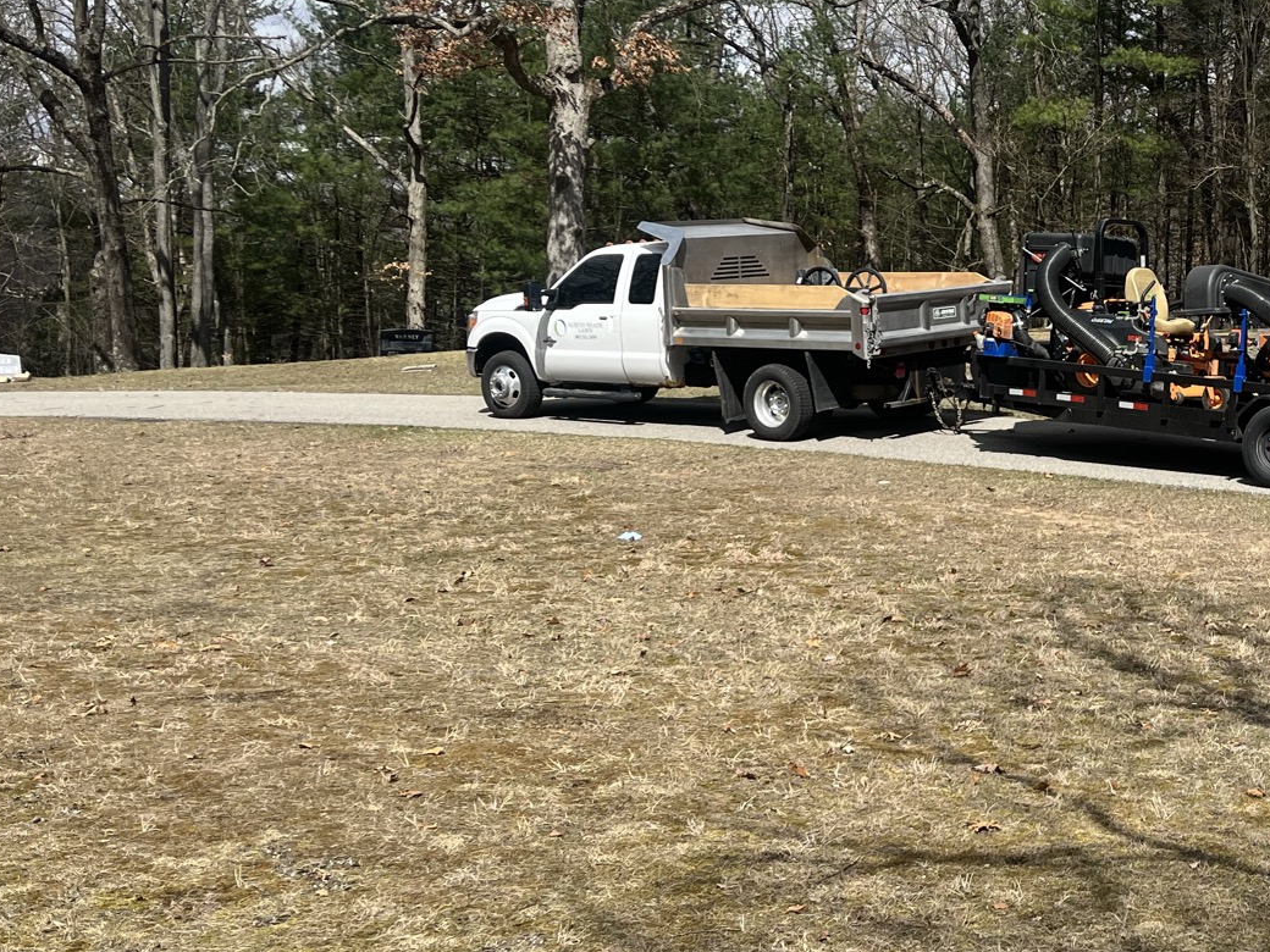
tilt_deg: -1.7
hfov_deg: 35.7
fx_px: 1834
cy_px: 336
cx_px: 1170
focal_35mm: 50
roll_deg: -0.3
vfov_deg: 29.0
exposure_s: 1/3413
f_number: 1.6
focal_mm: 5.1
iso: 50
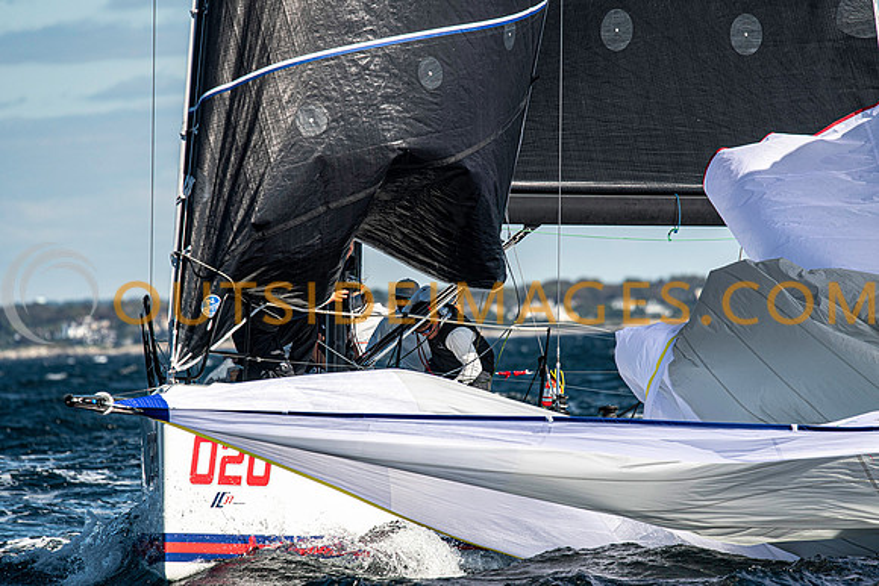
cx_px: 440
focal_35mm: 450
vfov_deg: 3.1
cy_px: 293
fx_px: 10990
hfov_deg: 4.6
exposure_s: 1/2500
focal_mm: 300
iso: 320
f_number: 5
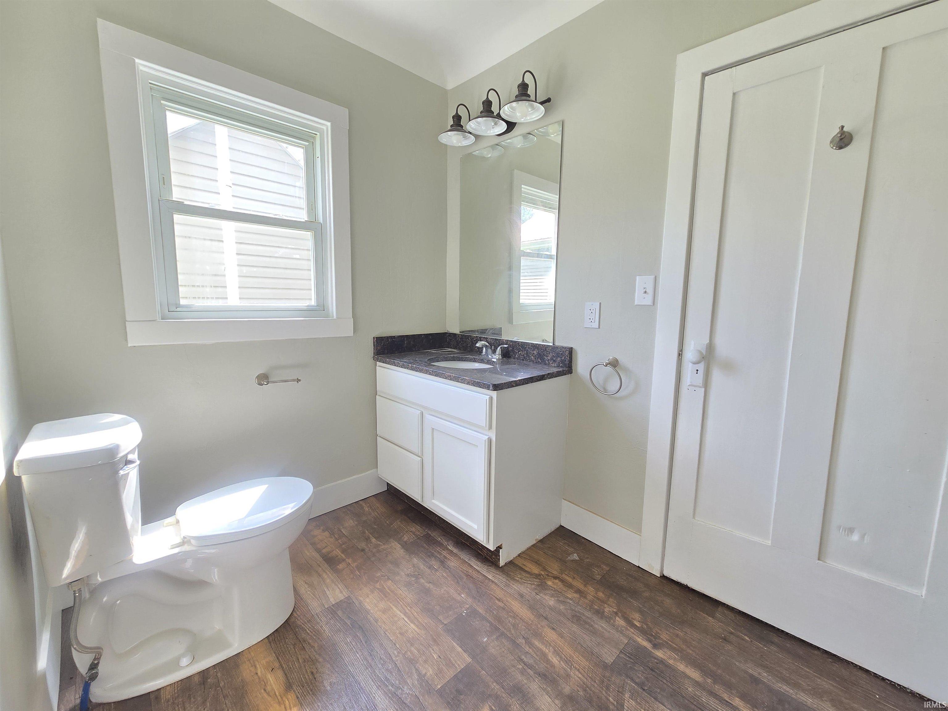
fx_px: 356
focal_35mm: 13
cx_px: 474
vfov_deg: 89.9
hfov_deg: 106.2
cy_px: 356
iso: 64
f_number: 2.2
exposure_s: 1/60
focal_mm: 2.2
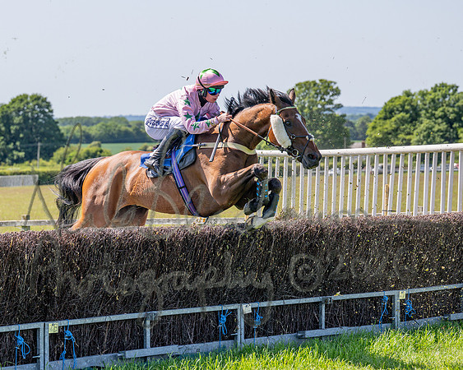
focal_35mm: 125
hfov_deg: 15.4
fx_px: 1707
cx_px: 158
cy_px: 164
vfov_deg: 12.4
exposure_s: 1/1600
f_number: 4
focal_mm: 84
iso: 200
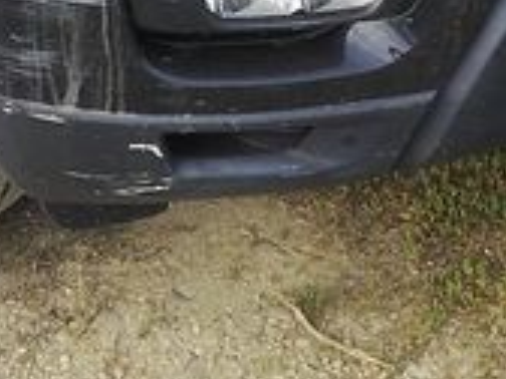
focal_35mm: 146
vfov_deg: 9.1
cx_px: 220
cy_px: -559
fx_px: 2134
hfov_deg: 13.5
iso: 274
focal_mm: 5.25
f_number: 1.75
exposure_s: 1/900
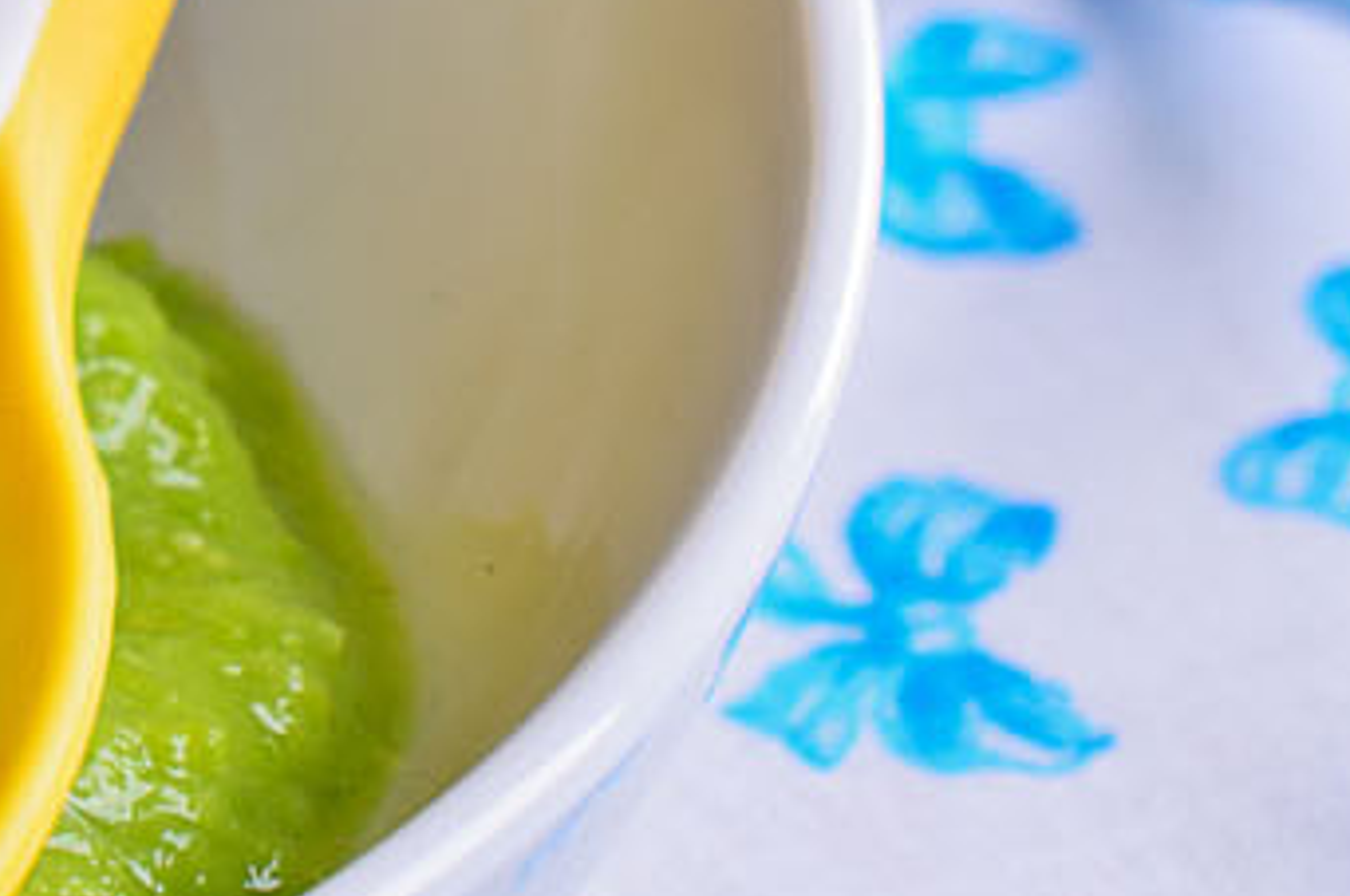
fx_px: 10710
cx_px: -391
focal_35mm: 286
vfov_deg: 4.8
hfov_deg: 7.1
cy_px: -259
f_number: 8
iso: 100
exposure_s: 1/200
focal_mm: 40
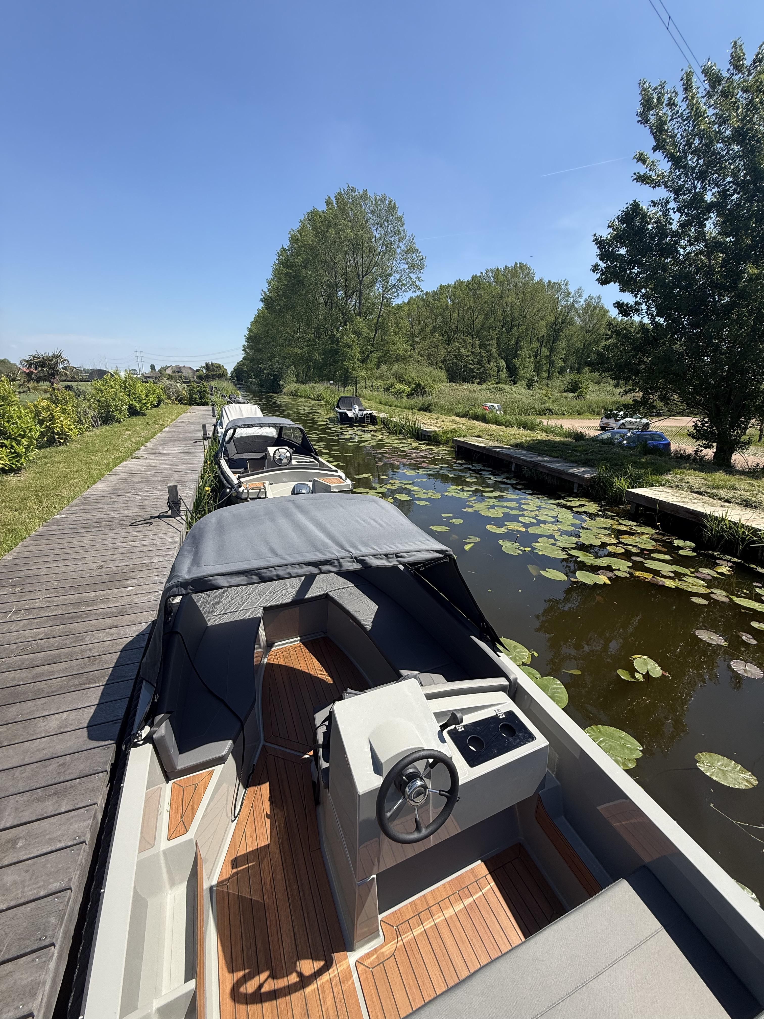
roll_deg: -1.8
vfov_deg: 102.1
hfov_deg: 85.7
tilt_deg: -16.4
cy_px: 510
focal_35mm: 14
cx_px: 382
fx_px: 412
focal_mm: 2.22
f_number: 2.2
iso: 50
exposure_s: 1/1285
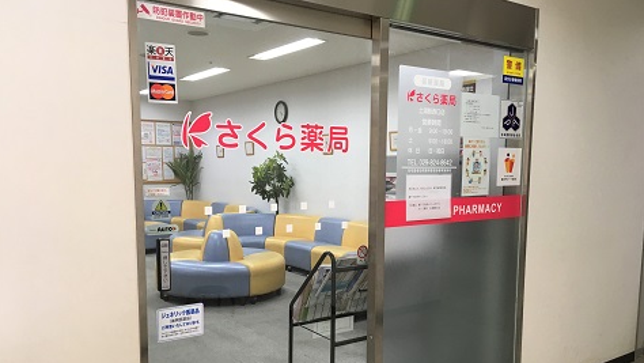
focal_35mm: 32
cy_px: 232
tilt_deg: -8.8
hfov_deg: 61.0
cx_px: 319
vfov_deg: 36.4
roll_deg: +0.3
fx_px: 547
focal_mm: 4.15
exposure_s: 1/30
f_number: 2.2
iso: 40
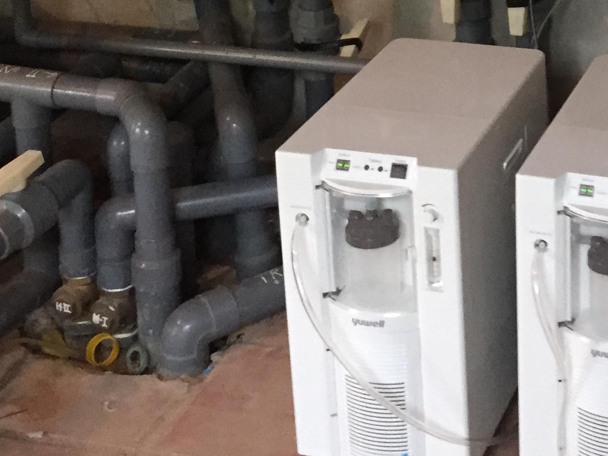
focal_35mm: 79
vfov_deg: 17.6
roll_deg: +2.2
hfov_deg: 23.7
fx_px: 1388
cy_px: -116
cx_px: 603
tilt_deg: -12.9
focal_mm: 4.15
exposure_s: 1/30
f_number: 2.2
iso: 200
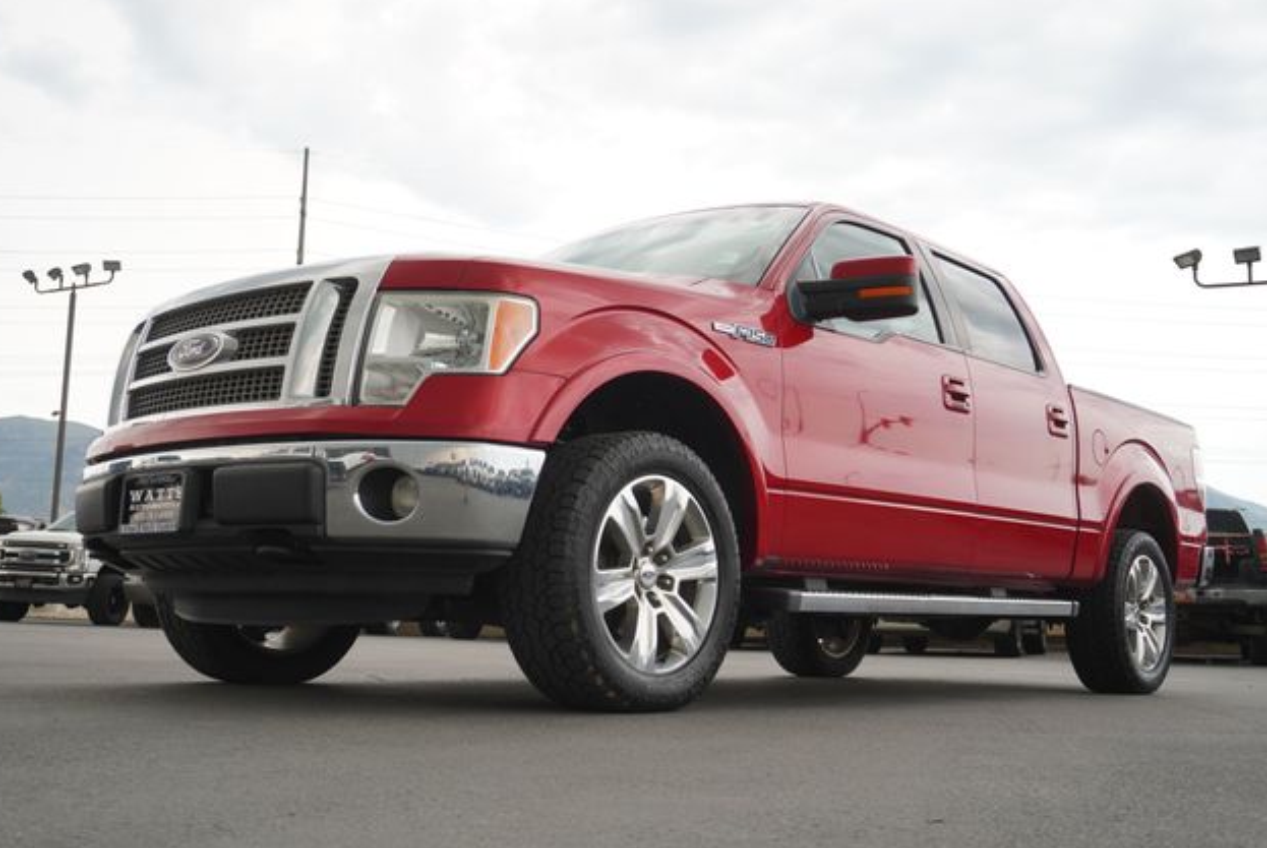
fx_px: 1357
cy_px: 421
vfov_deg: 34.7
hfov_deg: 50.0
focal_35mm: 39
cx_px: 620
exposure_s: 1/80
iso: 100
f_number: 5
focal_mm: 25
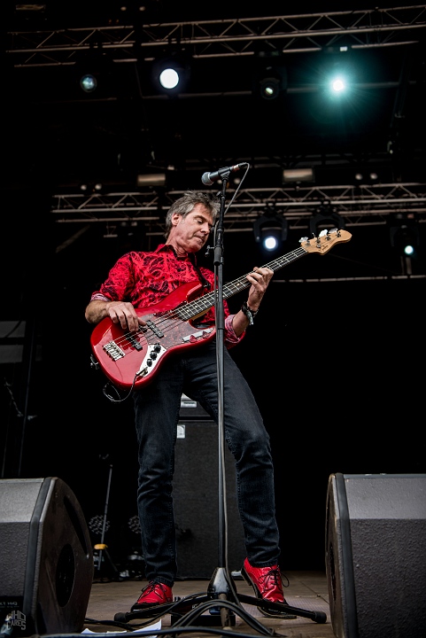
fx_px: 673
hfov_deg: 35.1
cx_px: 213
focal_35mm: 38
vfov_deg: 50.7
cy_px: 319
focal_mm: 38
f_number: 3.2
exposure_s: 1/320
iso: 125
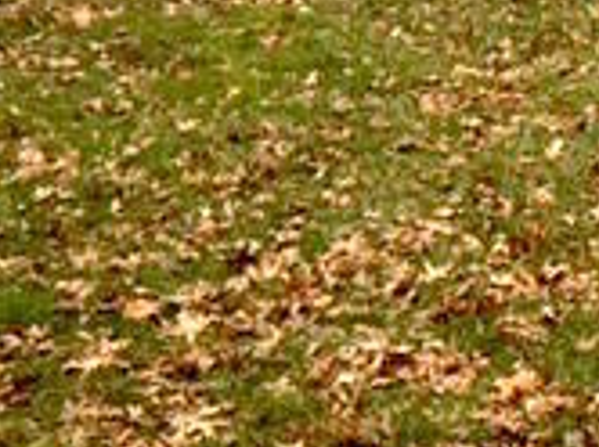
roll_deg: -2.1
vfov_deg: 12.5
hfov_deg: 15.7
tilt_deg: -0.7
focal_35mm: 112
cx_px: 978
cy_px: -252
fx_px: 1935
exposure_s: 1/359
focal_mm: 4.15
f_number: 2.2
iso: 32
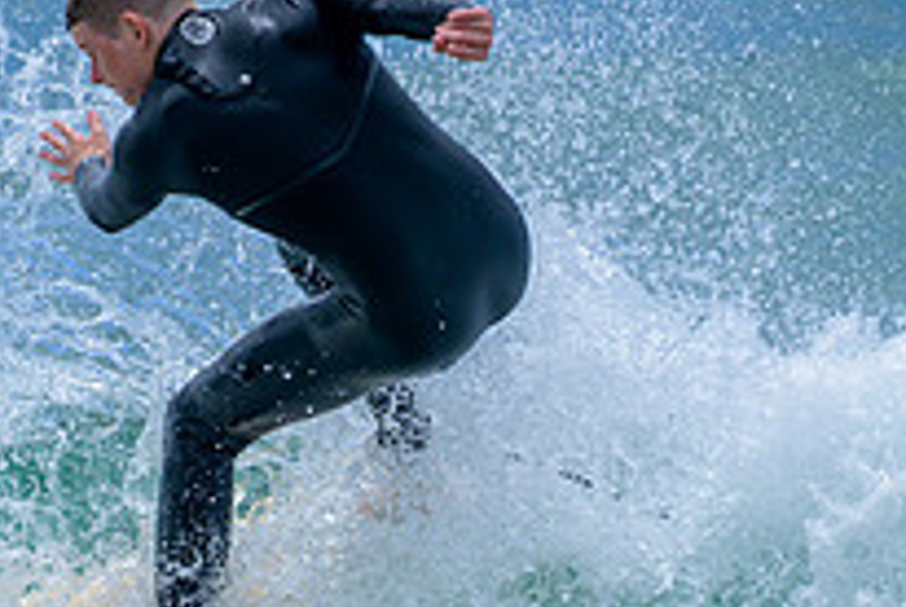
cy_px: 719
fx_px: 34754
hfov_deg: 1.5
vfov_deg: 1.0
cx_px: 246
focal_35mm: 1379
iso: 360
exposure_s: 1/2000
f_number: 7.6
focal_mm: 490
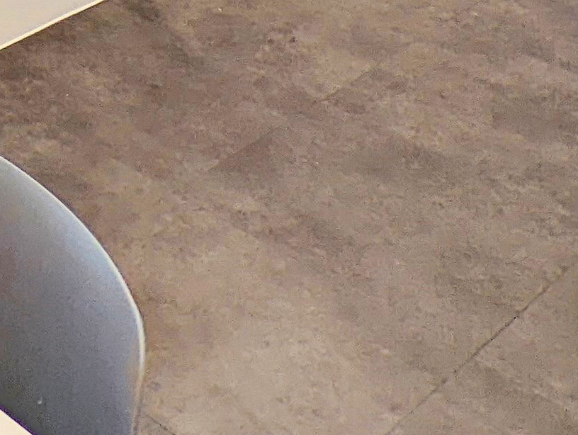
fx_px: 1337
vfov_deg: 13.9
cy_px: -558
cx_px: -454
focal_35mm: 80
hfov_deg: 18.9
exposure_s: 1/50
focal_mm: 2.35
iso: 61
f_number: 2.2
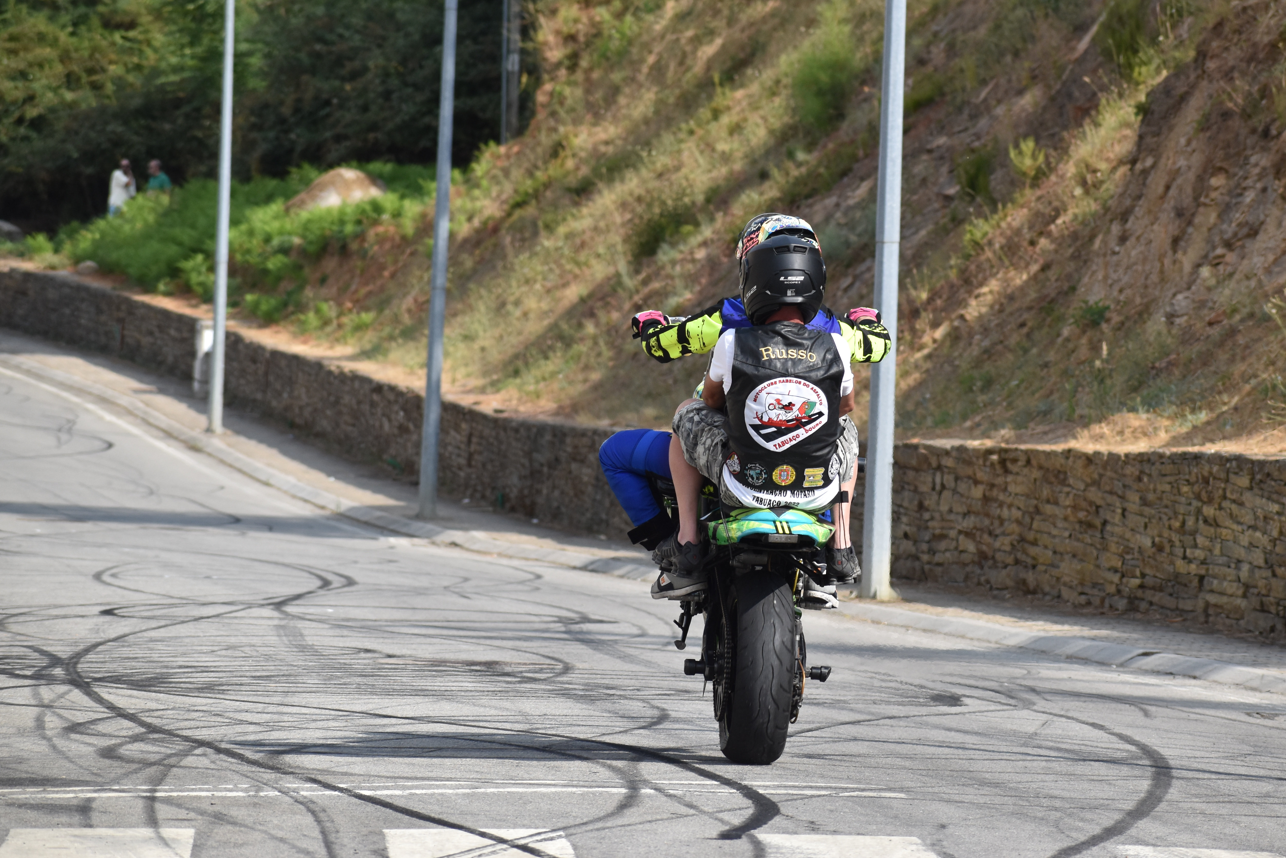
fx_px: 8630
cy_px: 351
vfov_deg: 5.7
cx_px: 731
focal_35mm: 242
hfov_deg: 8.5
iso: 400
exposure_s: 1/1600
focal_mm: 135
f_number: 6.3
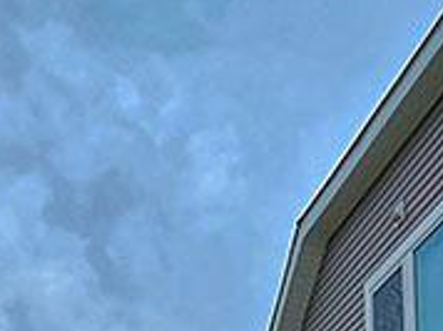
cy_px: 655
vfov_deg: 15.7
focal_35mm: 75
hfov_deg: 25.9
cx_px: 290
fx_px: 959
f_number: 2.2
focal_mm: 2.2
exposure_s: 1/3409
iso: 50
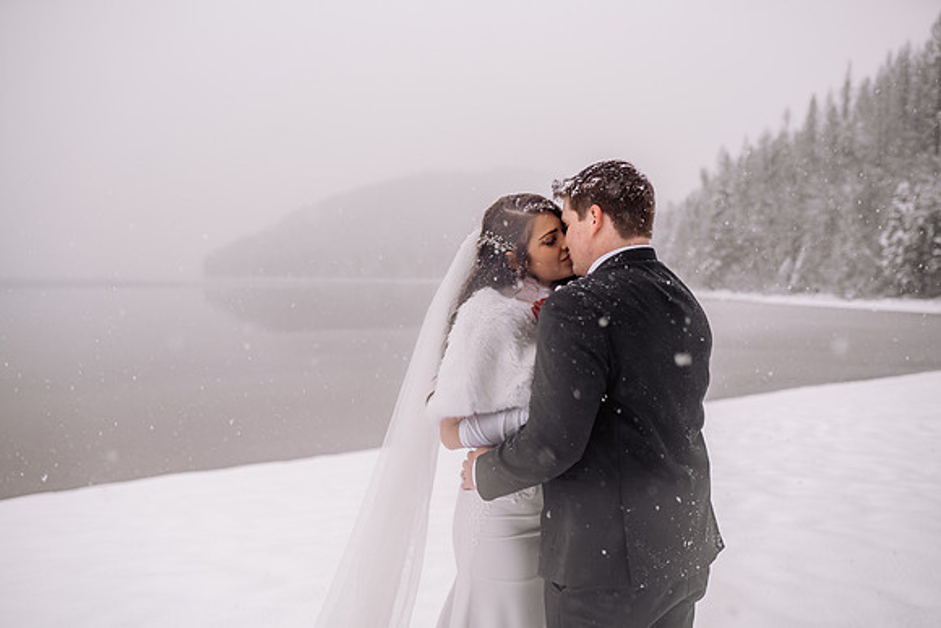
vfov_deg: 37.9
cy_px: 314
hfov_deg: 54.4
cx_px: 470
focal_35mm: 35
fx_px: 915
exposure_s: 1/200
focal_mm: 35
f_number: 2.5
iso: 100
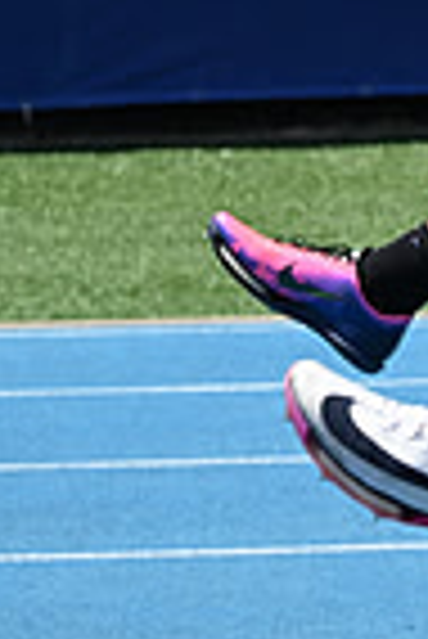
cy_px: -70
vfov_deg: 7.2
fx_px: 5088
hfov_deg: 4.6
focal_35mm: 286
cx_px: 1216
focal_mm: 70
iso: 400
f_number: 5.6
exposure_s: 1/2500
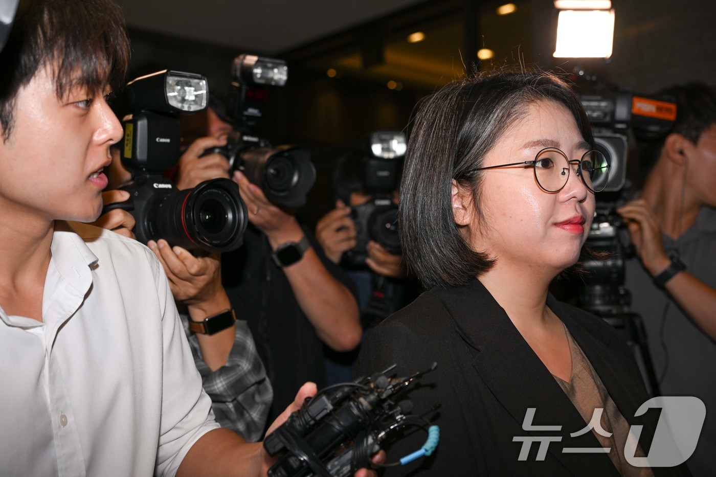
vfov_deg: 30.5
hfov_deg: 44.5
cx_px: 358
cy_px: 238
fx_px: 875
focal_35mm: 44
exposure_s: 1/400
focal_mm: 44
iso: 180
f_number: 4
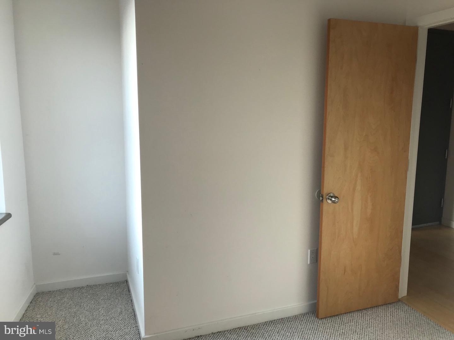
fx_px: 367
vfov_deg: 49.7
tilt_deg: -8.4
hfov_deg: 63.4
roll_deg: +0.6
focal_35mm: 28
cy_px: 170
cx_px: 227
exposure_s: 1/93
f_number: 1.8
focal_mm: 3.99
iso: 32
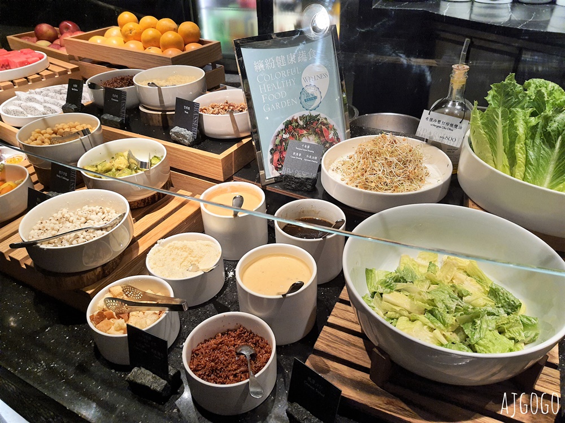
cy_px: 212
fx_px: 424
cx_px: 282
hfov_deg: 67.3
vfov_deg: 53.1
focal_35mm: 26
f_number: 1.7
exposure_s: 1/60
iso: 200
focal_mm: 4.32
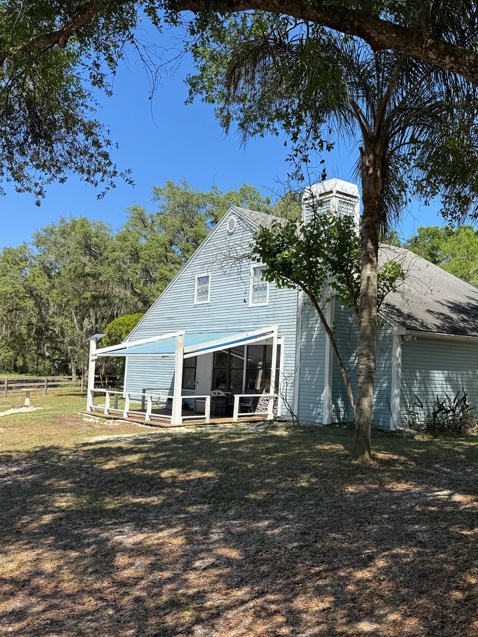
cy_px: 327
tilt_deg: +4.2
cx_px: 348
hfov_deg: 41.9
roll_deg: -2.2
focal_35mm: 33
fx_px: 608
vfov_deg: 55.3
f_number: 1.78
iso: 80
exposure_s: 1/2041
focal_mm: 6.76
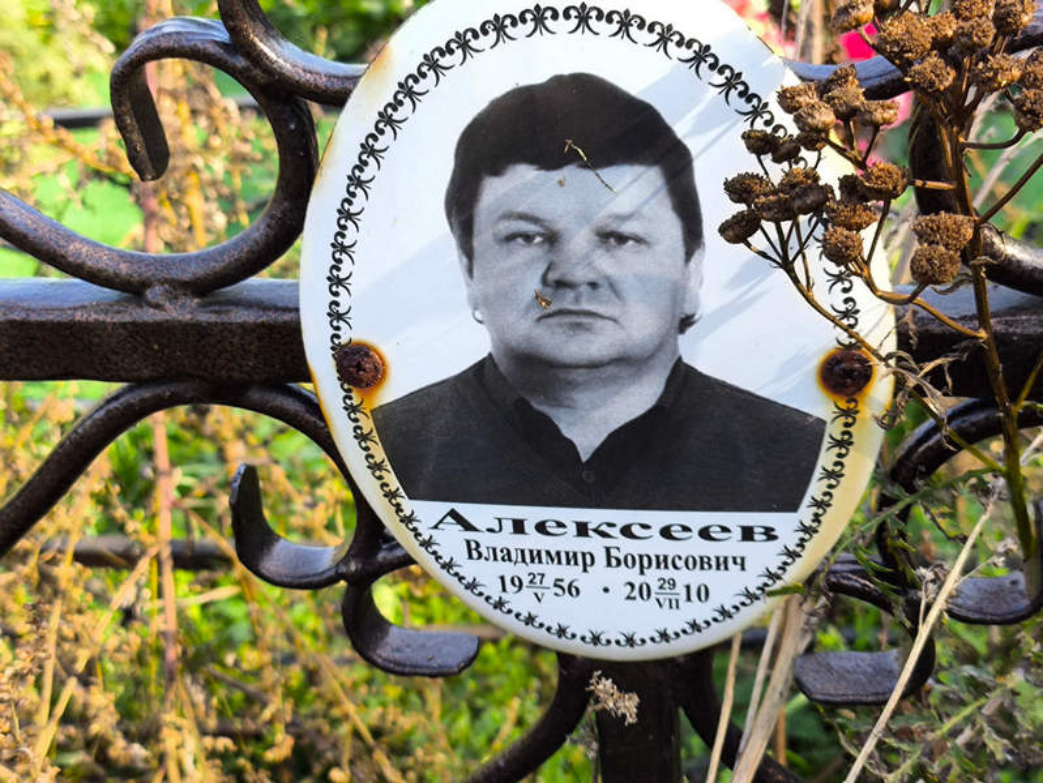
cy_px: 392
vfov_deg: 29.1
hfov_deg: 38.2
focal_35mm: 50
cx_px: 522
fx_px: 1507
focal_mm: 4.71
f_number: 1.7
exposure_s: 1/171
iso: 50
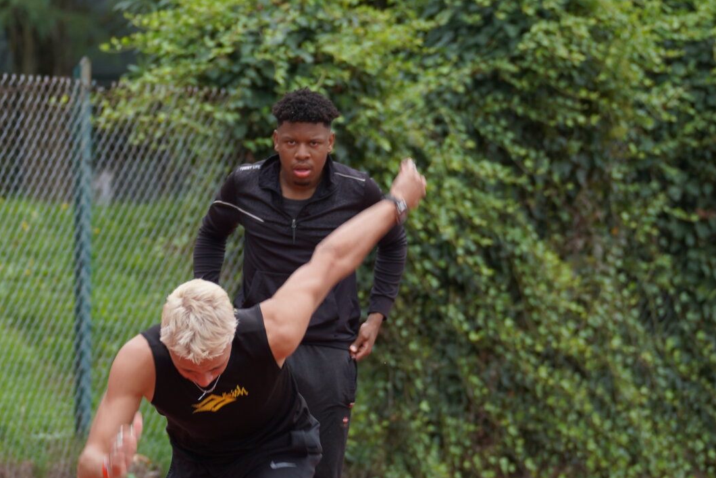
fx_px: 7976
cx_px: 151
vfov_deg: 3.4
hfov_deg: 5.1
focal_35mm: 401
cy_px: 431
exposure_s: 1/200
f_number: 5.6
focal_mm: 166
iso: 160
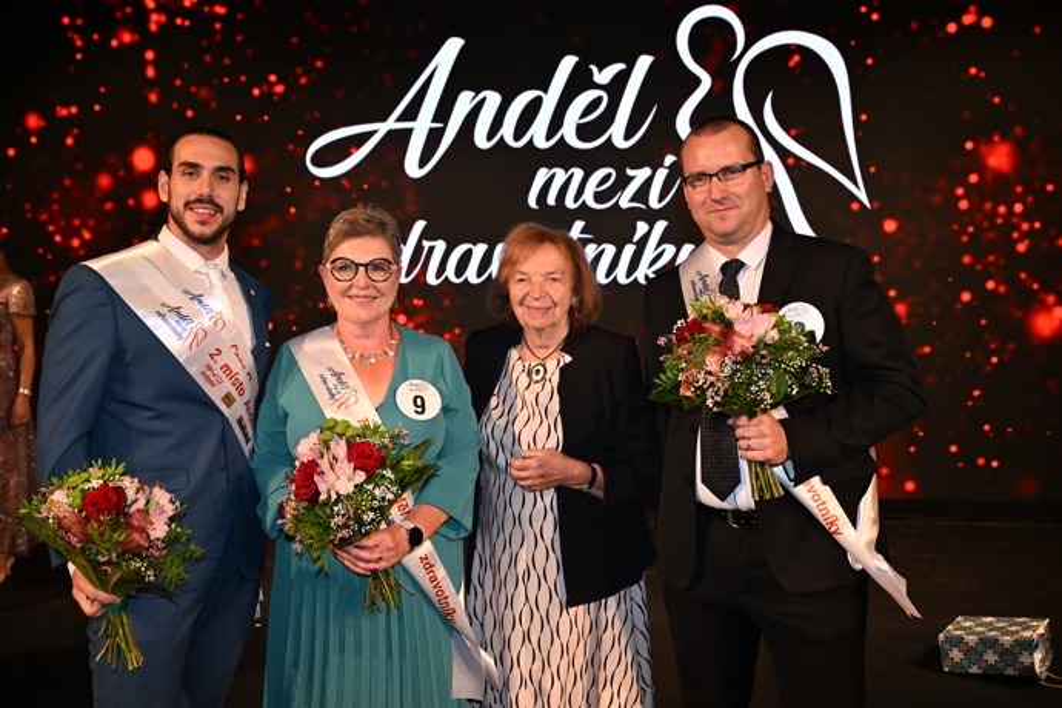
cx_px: 531
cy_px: 354
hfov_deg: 50.7
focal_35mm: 38
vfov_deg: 35.1
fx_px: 1121
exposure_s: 1/200
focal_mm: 38
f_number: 5.6
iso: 1250
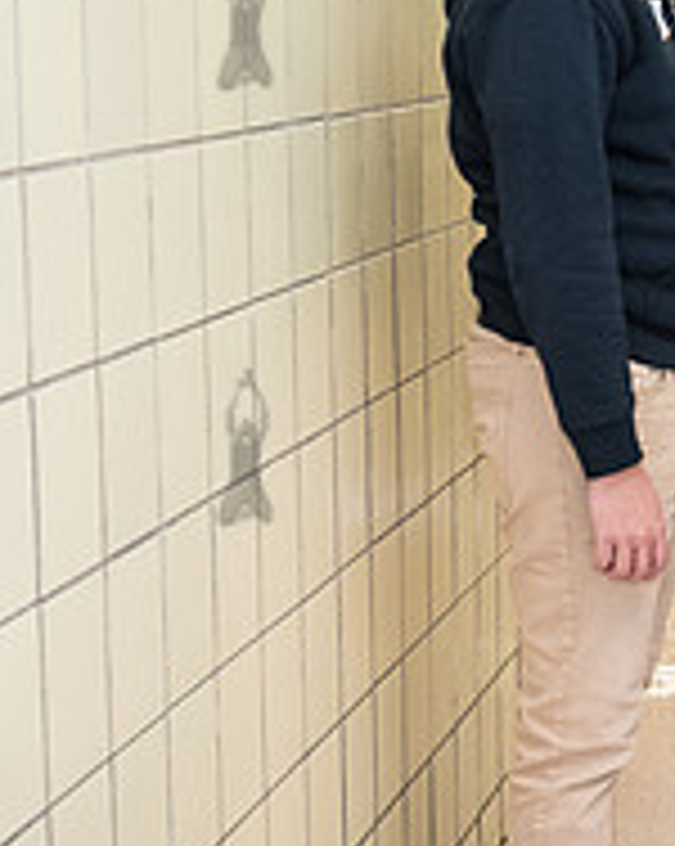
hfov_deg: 17.5
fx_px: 2076
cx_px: 824
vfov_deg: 22.8
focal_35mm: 83
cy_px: 227
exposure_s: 1/125
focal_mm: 27
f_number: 3.5
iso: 2500
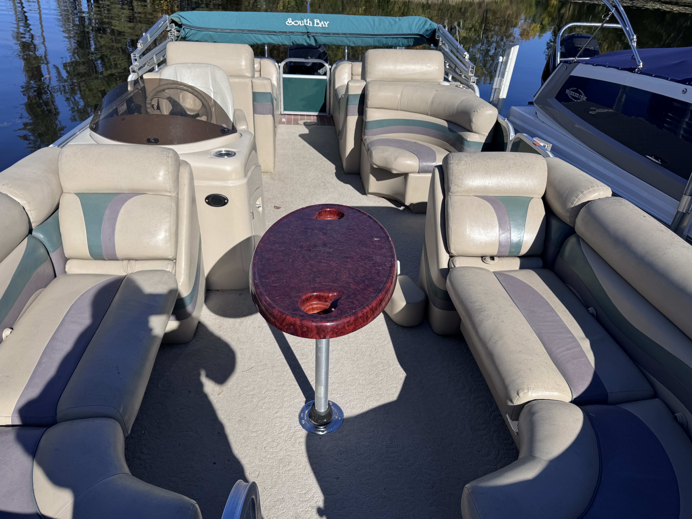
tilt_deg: -31.4
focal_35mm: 24
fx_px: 480
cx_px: 346
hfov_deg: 71.6
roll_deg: -2.6
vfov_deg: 56.8
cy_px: 260
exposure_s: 1/6410
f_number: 1.78
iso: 80
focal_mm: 6.76
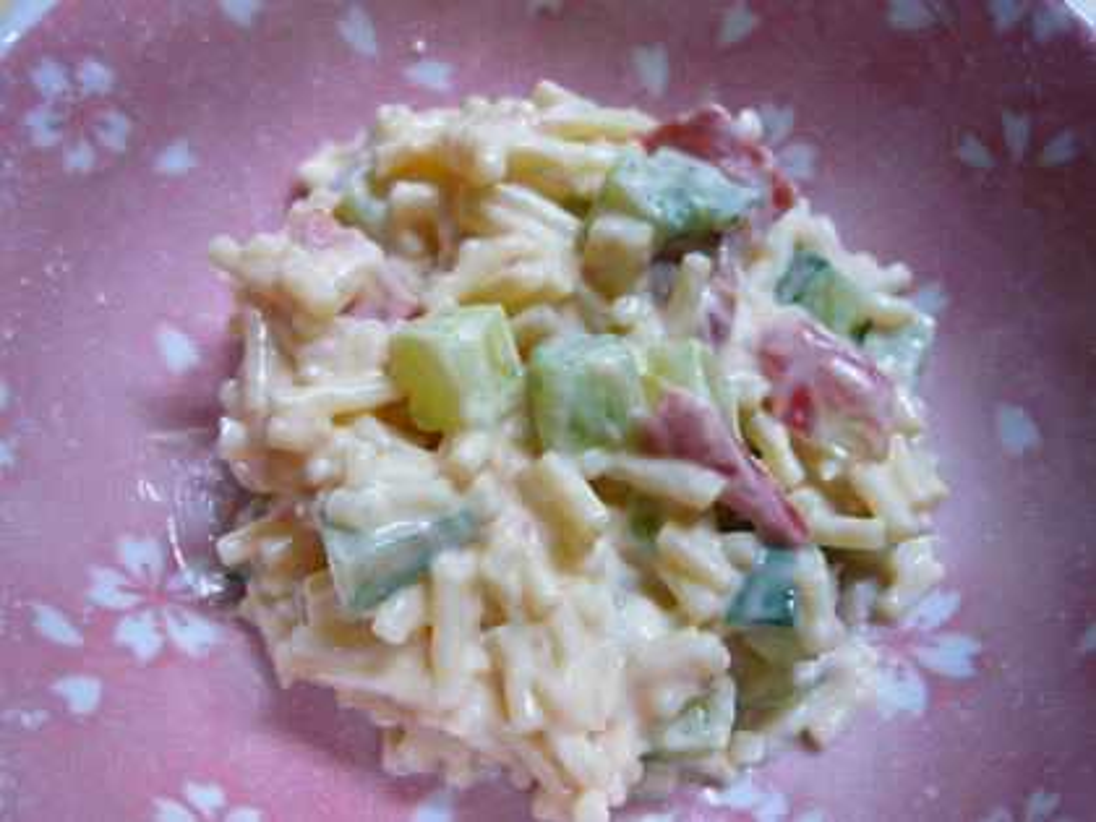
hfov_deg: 55.4
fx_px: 1045
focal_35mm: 33
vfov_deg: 42.9
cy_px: 411
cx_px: 548
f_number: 2.8
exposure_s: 1/30
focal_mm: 5.5
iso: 250
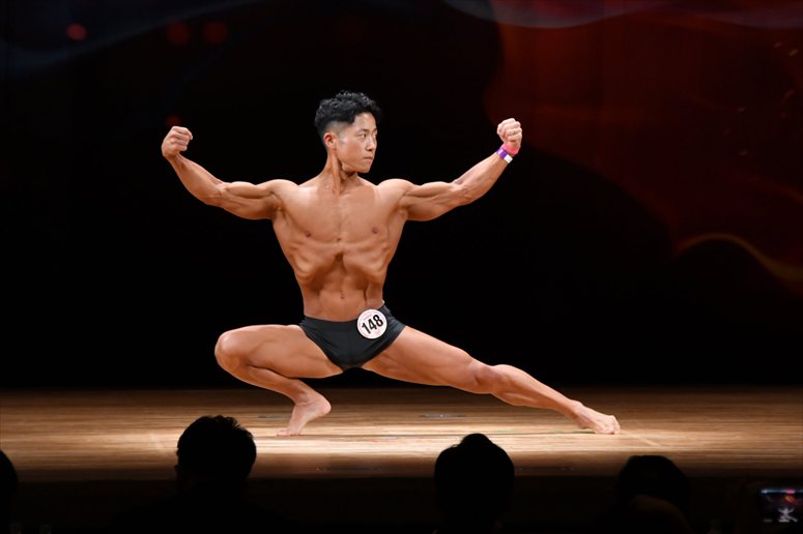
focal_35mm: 255
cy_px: 267
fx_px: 5685
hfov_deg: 8.1
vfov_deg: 5.4
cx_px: 402
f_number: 5.6
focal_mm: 170
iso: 3200
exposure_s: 1/400
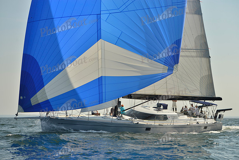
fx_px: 598
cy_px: 80
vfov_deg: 15.2
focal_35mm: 90
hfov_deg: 22.6
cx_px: 120
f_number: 6.3
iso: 200
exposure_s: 1/1600
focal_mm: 90
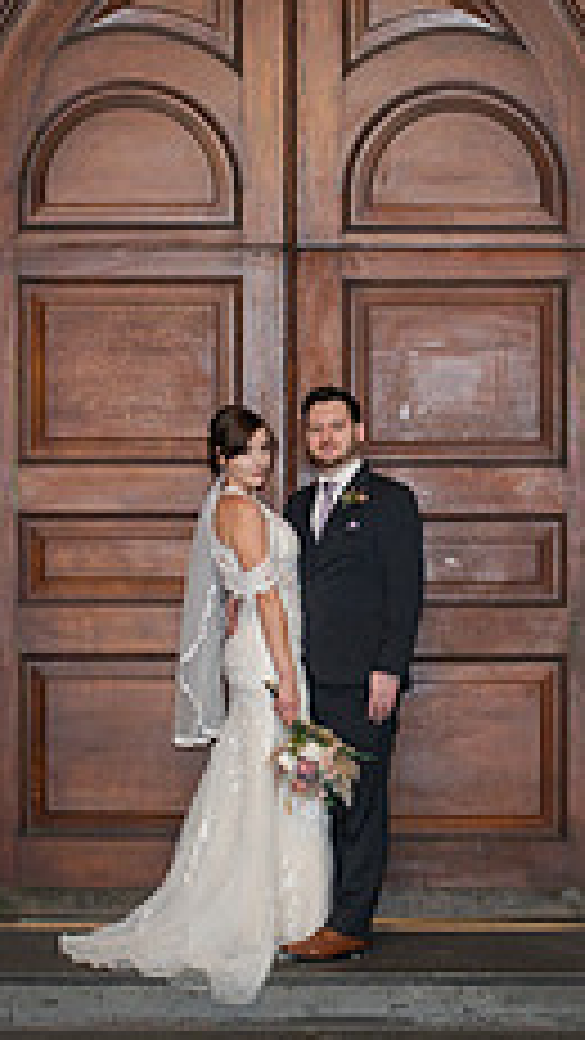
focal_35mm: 101
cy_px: 575
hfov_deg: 12.0
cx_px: 330
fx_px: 2784
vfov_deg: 21.1
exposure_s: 1/200
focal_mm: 35
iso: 1000
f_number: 3.5
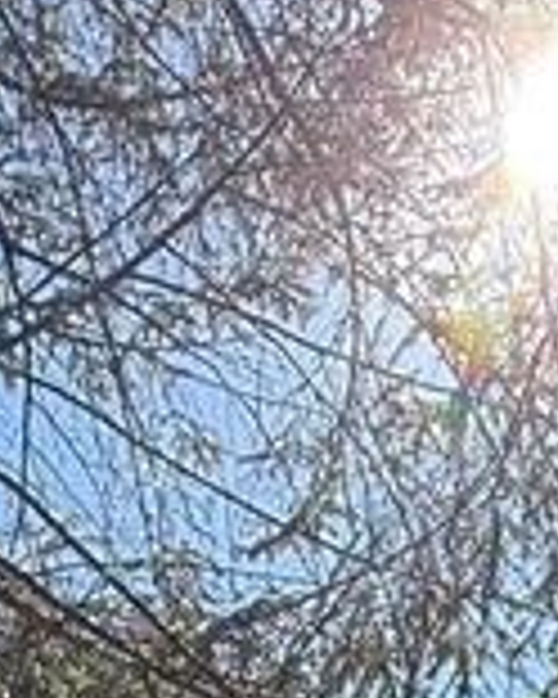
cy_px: 1446
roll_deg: +0.1
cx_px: 4
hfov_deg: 16.7
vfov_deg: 16.0
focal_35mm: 90
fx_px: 1858
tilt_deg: +0.1
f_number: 2.2
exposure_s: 1/1211
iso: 50
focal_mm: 2.22
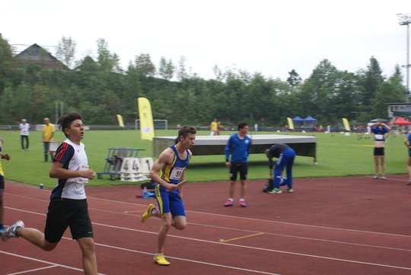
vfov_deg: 25.8
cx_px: 206
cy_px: 138
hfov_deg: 37.8
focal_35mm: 52
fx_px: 600
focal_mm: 35
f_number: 6.3
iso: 100
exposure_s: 1/200
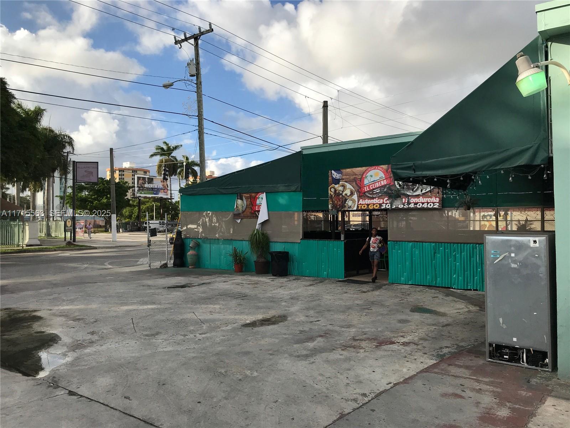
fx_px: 461
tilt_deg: +1.9
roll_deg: -0.2
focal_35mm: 28
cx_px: 285
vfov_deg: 49.7
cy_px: 214
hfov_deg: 63.4
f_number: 1.8
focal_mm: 3.99
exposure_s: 1/2336
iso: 20
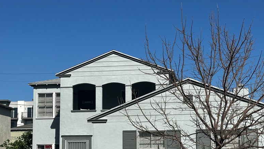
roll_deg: -0.2
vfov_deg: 17.3
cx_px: 134
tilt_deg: +5.4
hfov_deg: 30.6
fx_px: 483
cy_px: 120
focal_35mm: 69
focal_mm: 6.86
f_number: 1.78
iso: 64
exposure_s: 1/7092
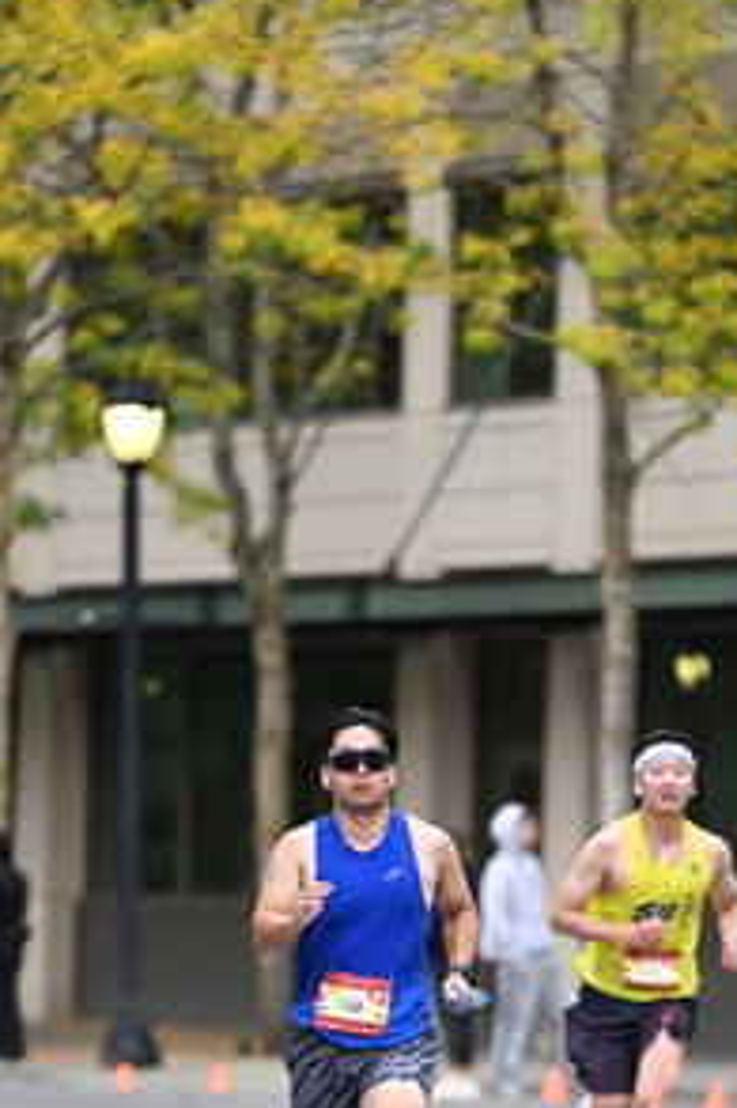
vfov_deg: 5.5
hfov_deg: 3.7
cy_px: 1013
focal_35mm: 376
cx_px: 387
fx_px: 11559
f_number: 2.8
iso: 1000
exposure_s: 1/1600
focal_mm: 200
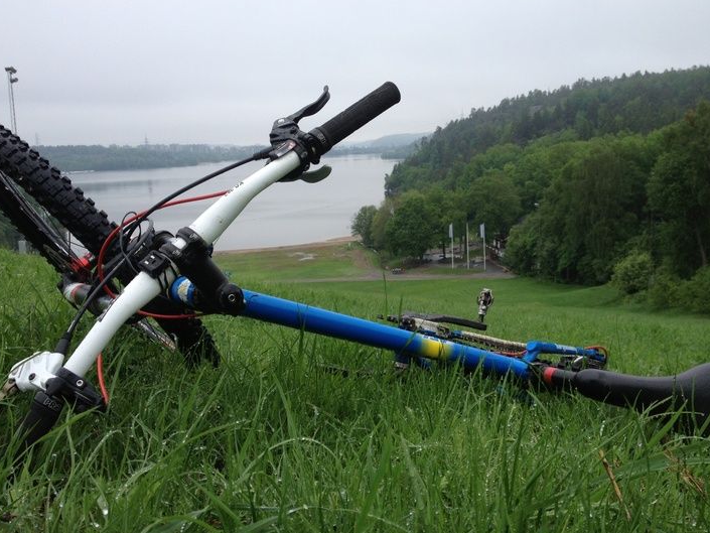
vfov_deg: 39.7
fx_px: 739
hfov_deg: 51.3
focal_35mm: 36
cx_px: 352
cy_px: 266
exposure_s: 1/247
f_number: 2.4
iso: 50
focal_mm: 4.28
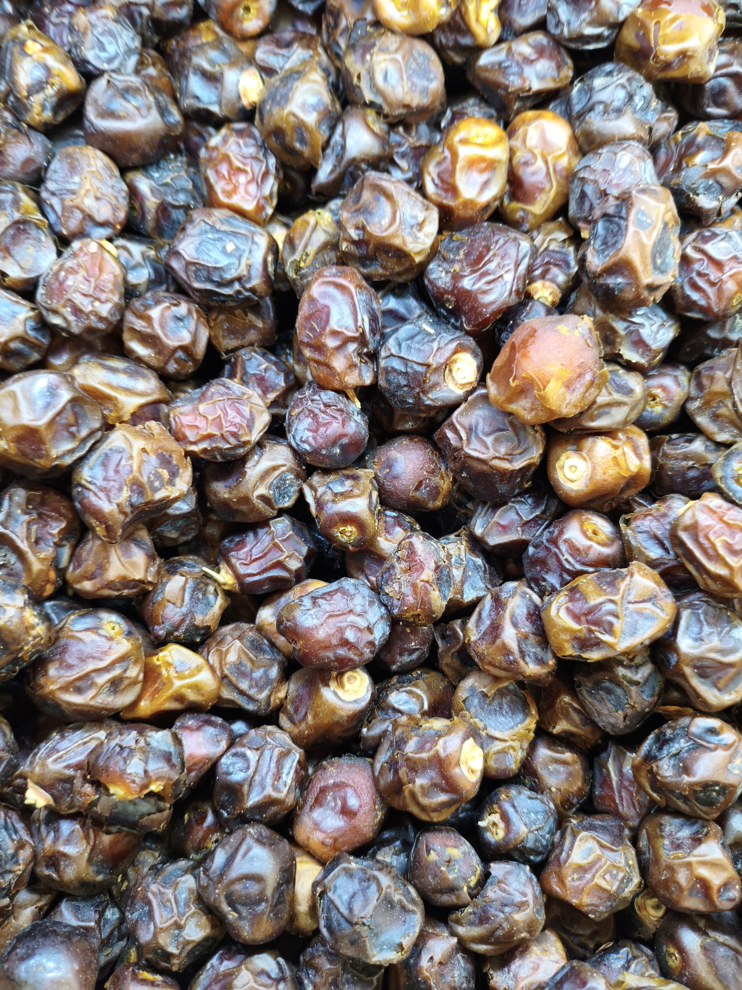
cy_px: 495
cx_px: 371
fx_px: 743
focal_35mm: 26
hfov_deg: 53.1
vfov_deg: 67.3
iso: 125
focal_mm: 4.94
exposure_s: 1/50
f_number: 1.5
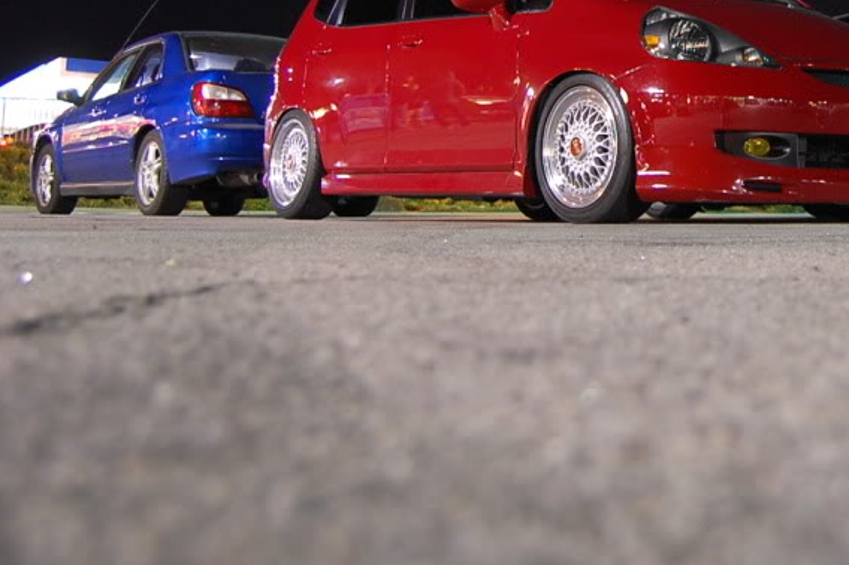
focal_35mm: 54
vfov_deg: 24.5
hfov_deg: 35.9
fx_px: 1273
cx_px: 660
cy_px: 84
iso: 800
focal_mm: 20
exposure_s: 1/1.6
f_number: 3.8
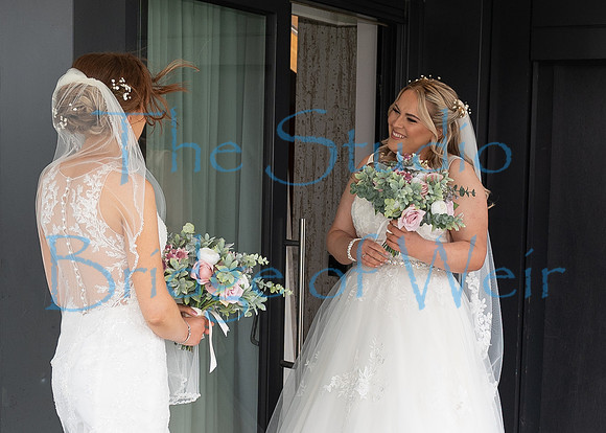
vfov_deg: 15.3
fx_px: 1599
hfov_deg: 21.5
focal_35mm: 93
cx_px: 310
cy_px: 379
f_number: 3.5
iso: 100
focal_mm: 28
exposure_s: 1/500
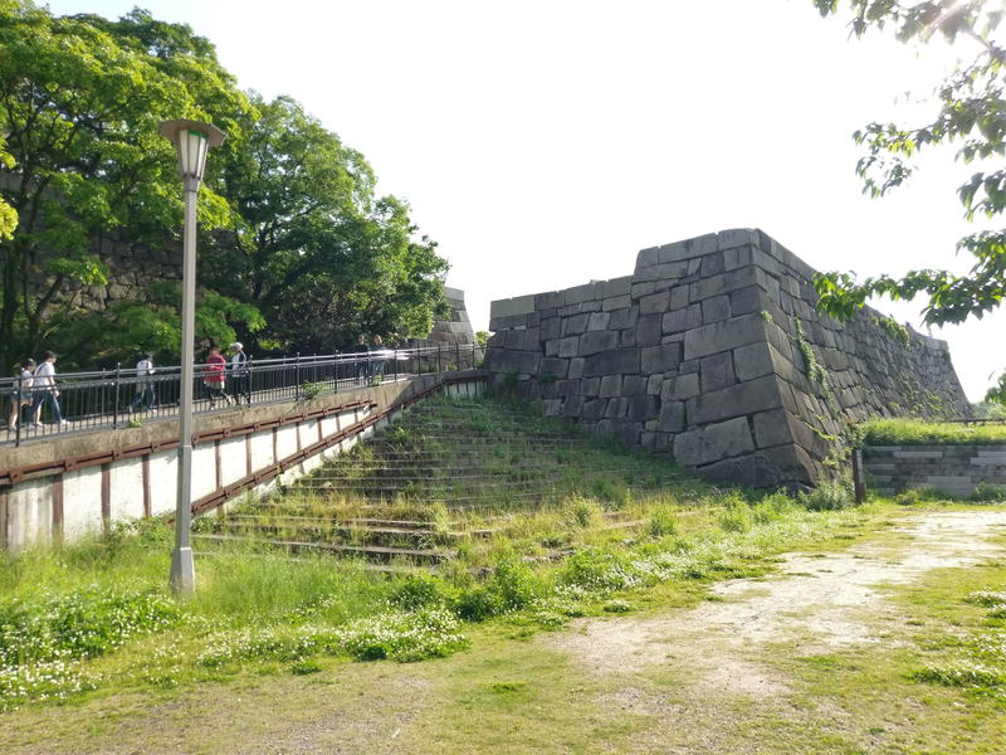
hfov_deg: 67.3
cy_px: 378
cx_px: 503
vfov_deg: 53.1
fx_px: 756
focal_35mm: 26
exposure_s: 1/471
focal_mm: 4.58
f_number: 1.8
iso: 100
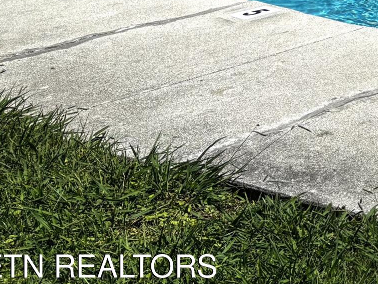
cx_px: 729
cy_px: -244
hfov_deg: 15.6
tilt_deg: +1.3
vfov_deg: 12.9
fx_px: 1125
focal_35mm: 103
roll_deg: -0.6
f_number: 1.6
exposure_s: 1/3937
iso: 50
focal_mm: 5.96
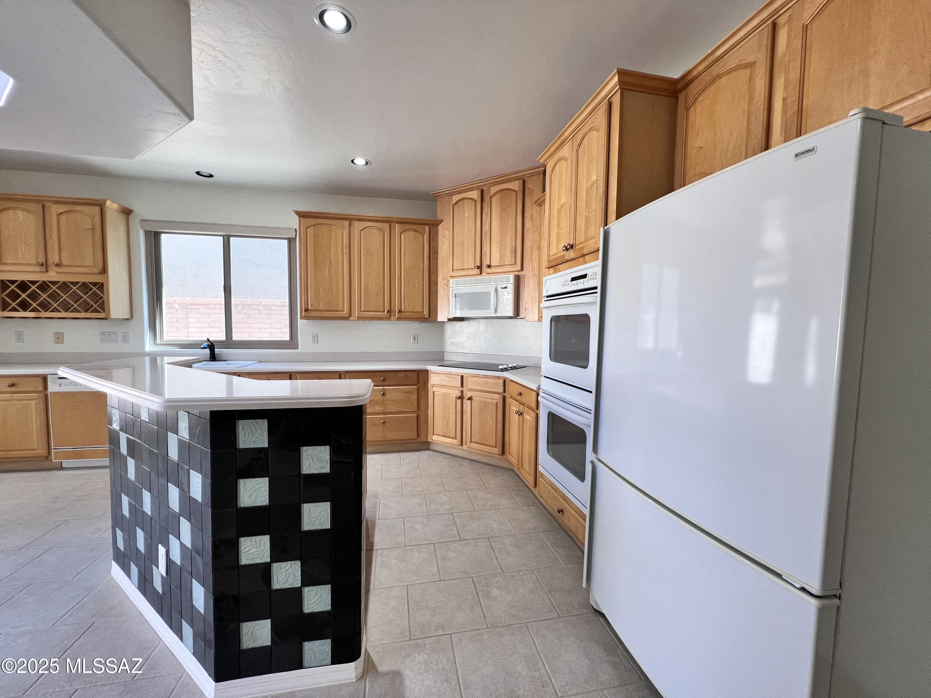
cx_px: 466
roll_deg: -0.6
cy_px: 349
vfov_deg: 89.9
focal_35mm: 13
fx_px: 350
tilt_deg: -3.6
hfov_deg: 106.2
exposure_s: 1/120
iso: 80
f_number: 1.8
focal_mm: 1.57
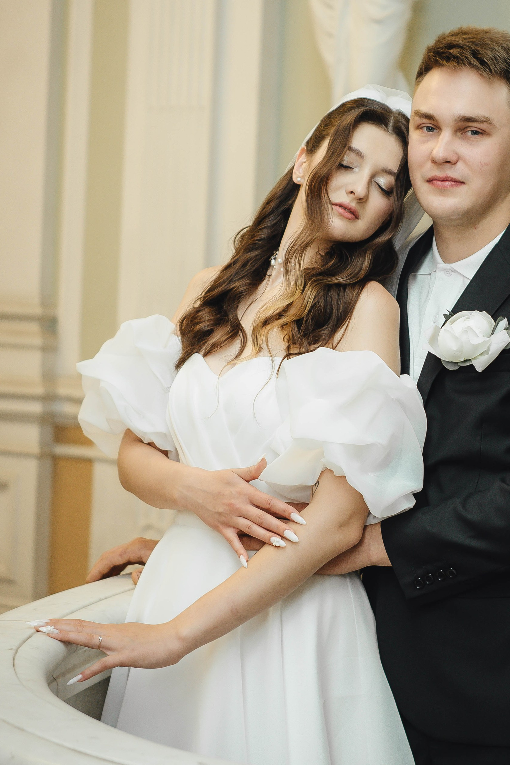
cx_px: 377
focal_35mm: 85
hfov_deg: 16.0
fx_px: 1806
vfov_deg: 23.9
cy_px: 334
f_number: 1.8
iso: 200
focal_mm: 35
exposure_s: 1/160
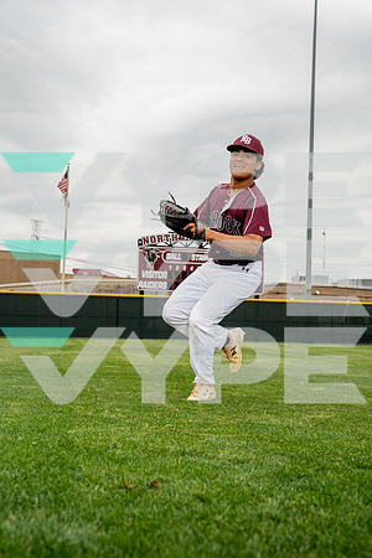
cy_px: 279
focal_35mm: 60
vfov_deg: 33.4
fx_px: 930
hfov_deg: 22.6
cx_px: 186
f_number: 7.1
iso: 400
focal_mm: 60
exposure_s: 1/800
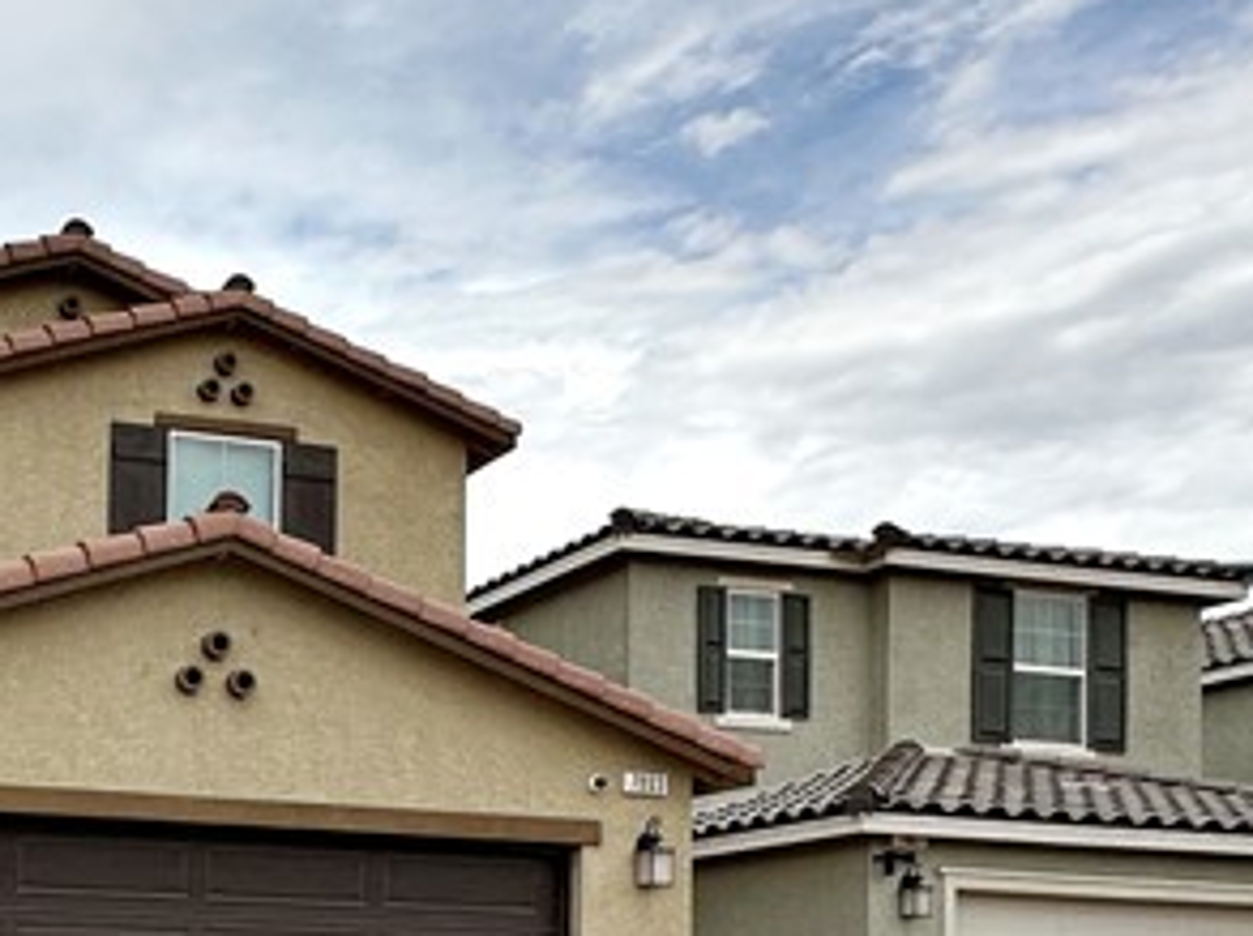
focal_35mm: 49
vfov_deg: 27.5
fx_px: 1771
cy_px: 987
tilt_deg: +3.3
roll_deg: -0.8
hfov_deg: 35.1
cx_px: -17
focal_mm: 2.22
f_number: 2.2
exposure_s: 1/1689
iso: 40
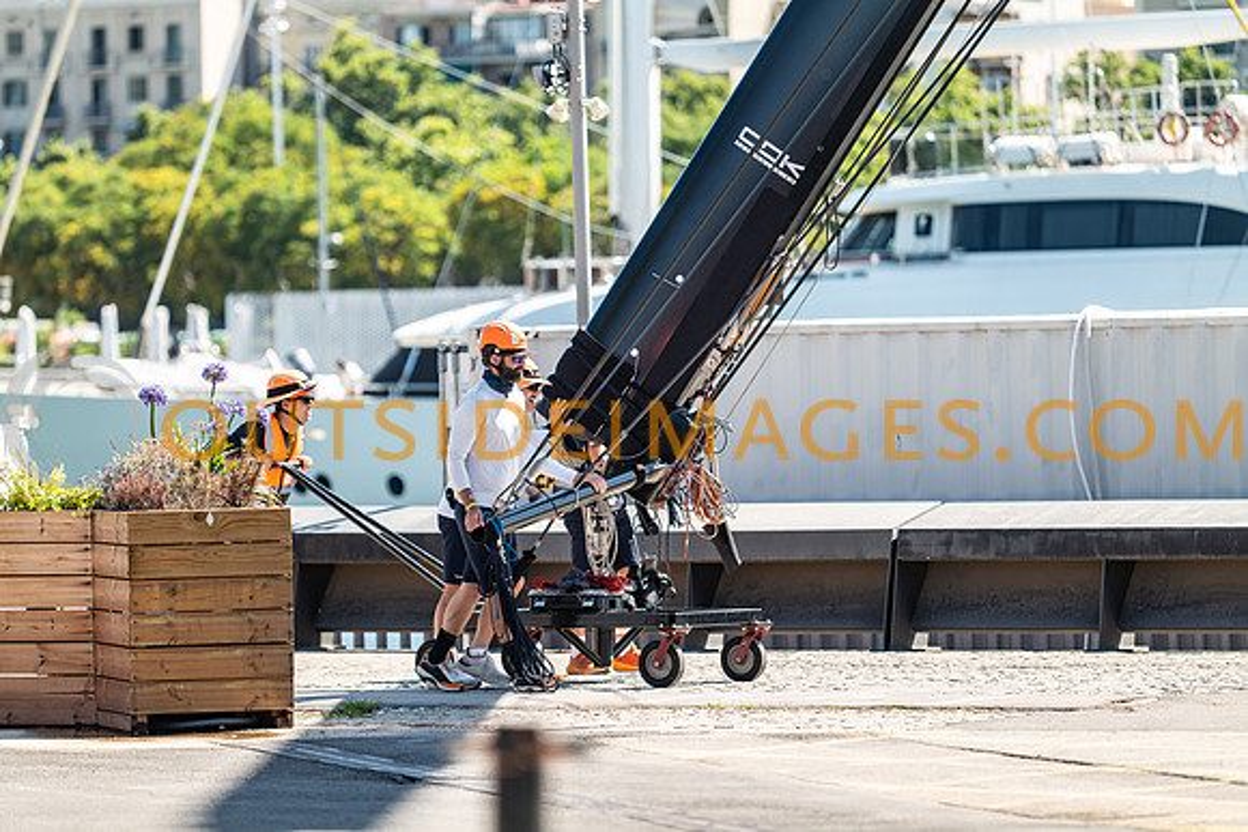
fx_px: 6935
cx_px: 624
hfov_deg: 10.3
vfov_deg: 6.9
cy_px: 416
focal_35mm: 200
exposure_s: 1/640
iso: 100
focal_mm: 200
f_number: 3.2
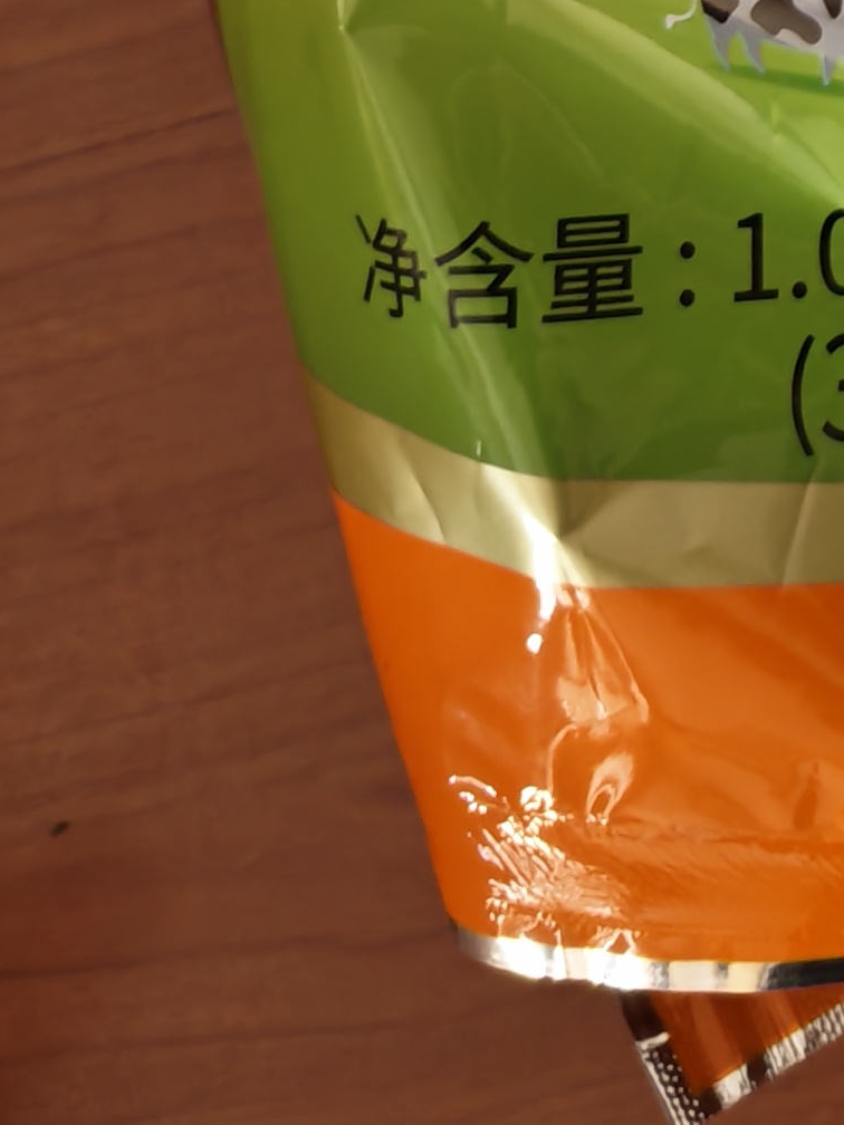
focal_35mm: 96
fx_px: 3121
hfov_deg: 13.4
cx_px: 1657
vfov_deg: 16.9
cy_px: -896
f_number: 1.9
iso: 250
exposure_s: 1/33
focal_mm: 5.52
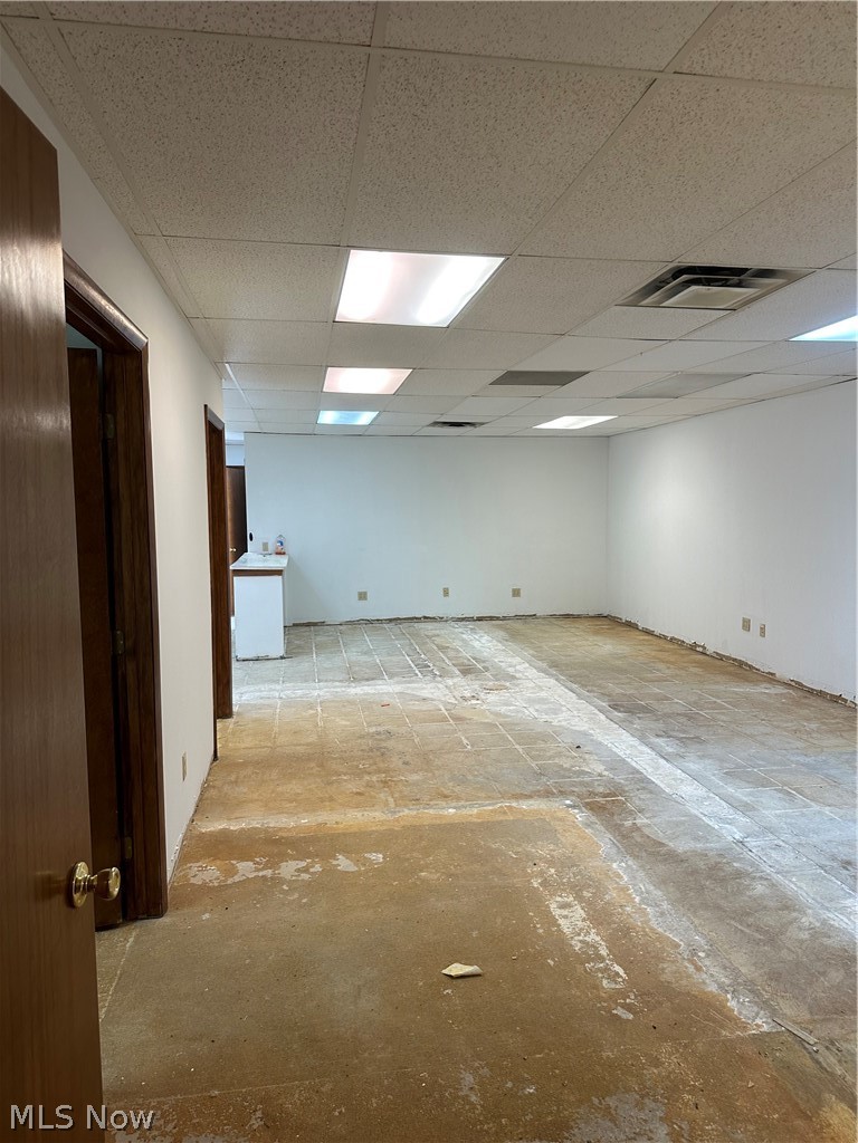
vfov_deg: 71.6
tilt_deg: -3.4
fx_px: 793
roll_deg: -1.2
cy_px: 572
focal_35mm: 24
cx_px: 429
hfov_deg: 56.8
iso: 125
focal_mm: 6.86
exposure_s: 1/120
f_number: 1.78
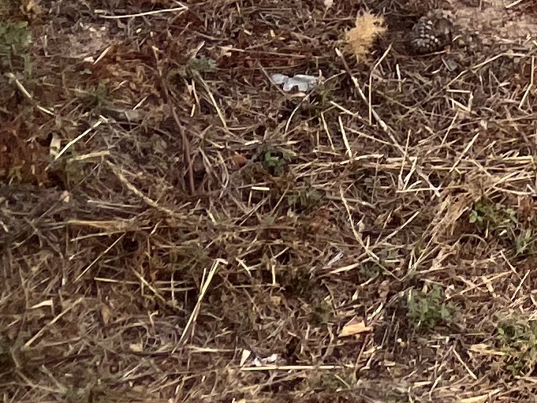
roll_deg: +3.5
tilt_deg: -5.5
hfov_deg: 18.1
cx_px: 1050
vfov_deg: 14.4
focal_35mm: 77
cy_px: -498
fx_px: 1195
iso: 32
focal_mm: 1.57
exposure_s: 1/960
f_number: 1.8
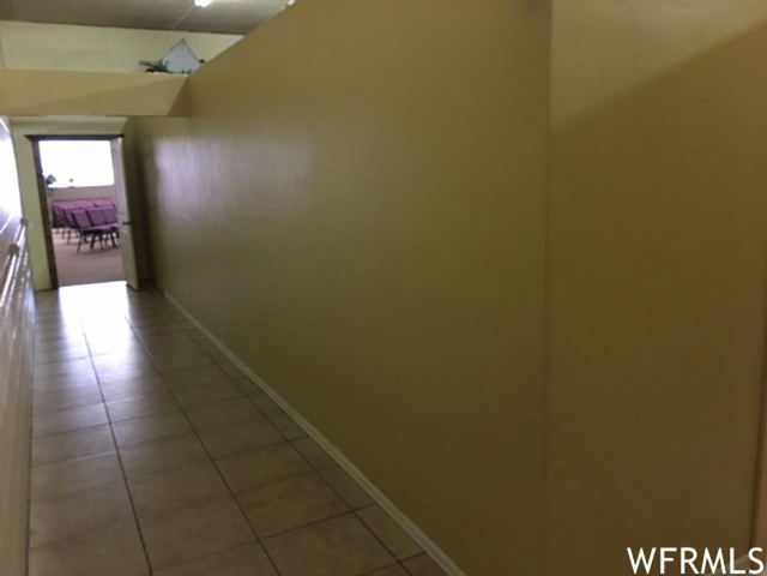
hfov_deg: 61.7
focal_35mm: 29
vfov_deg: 48.2
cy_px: 288
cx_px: 384
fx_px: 643
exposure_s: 1/4
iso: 100
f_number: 2.2
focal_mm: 4.15
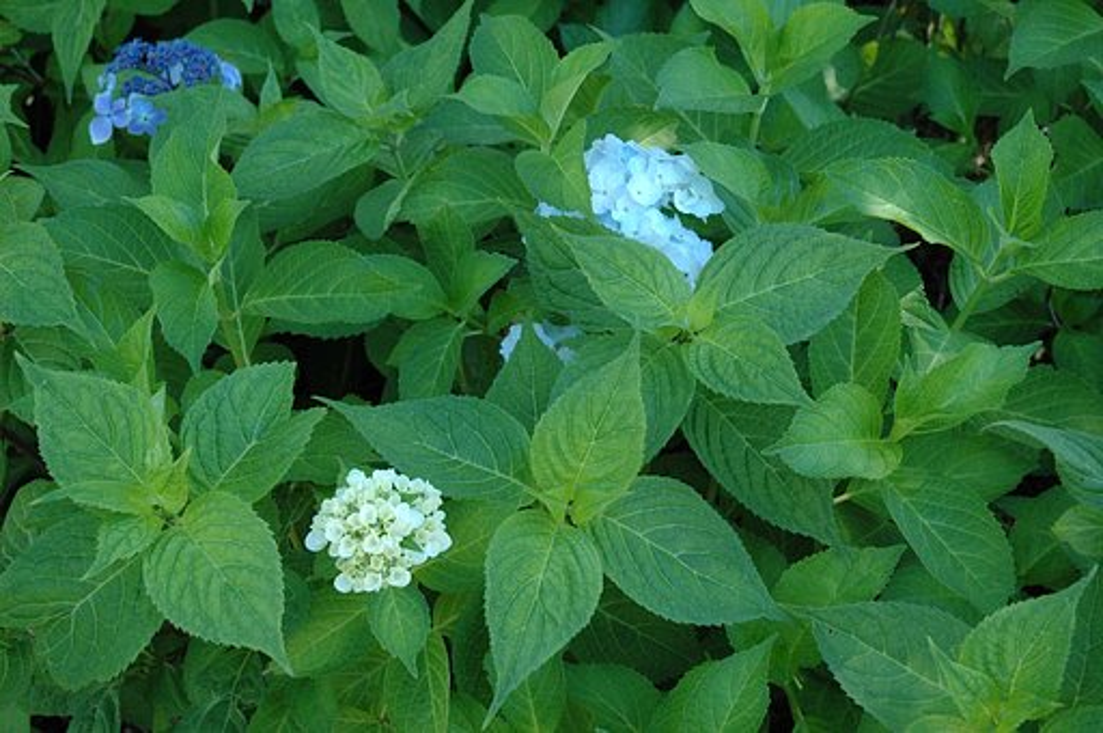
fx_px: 1744
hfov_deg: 35.1
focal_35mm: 57
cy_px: 366
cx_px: 552
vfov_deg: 23.7
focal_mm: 38
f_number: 6.3
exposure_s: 1/160
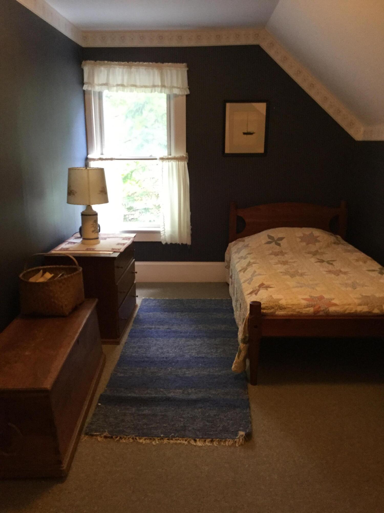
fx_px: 459
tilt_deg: -17.8
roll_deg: +1.3
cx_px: 192
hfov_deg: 45.4
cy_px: 256
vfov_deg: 58.4
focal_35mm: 31
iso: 125
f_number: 2.4
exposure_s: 1/30
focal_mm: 3.3
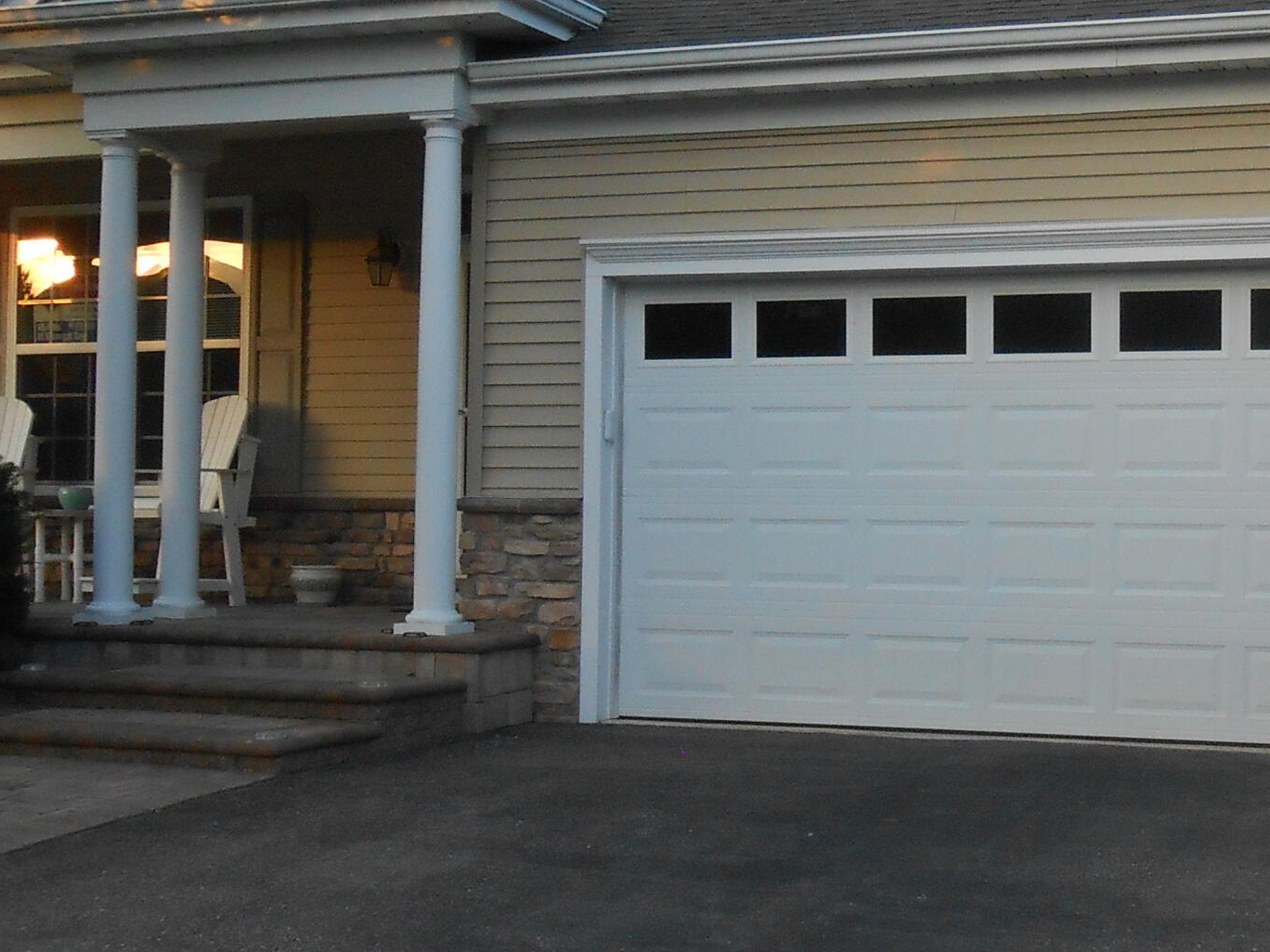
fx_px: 2091
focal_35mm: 57
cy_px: 464
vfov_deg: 25.7
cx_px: 852
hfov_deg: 33.5
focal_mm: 4.6
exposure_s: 1/250
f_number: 3.5
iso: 250
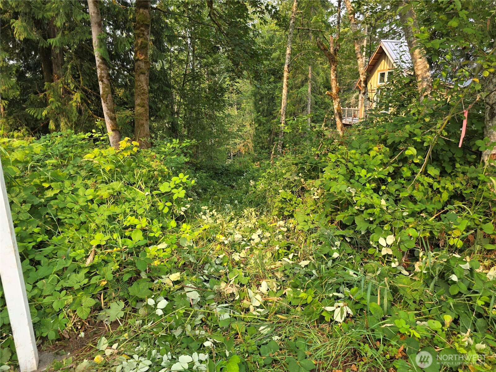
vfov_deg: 58.9
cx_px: 248
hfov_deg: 73.9
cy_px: 186
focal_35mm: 23
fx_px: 330
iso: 40
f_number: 1.7
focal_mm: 6.3
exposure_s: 1/359
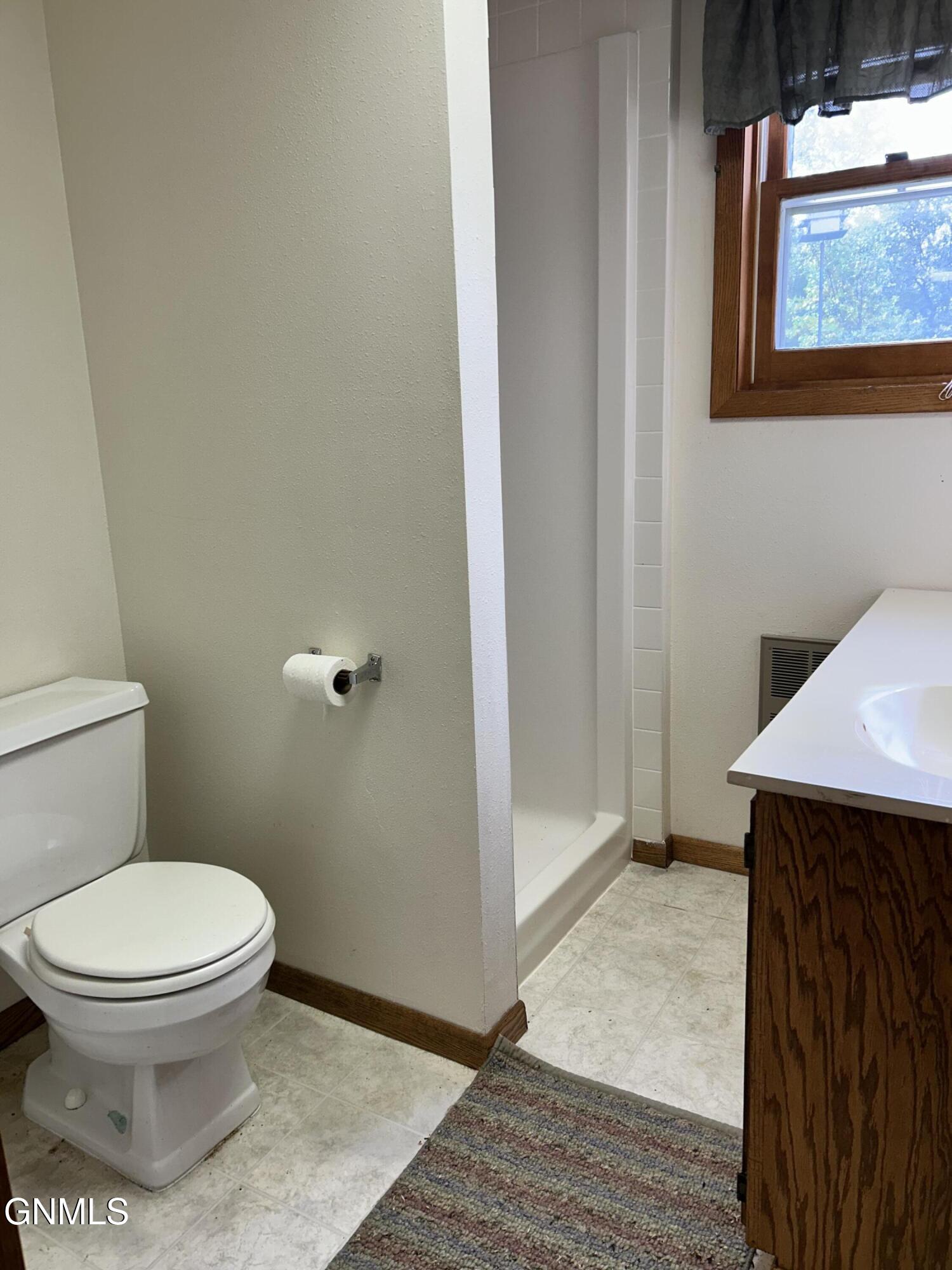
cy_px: 635
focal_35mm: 26
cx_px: 476
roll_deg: +2.3
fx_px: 953
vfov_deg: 67.3
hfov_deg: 53.1
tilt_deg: -13.1
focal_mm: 5.7
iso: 40
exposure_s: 1/120
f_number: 1.5
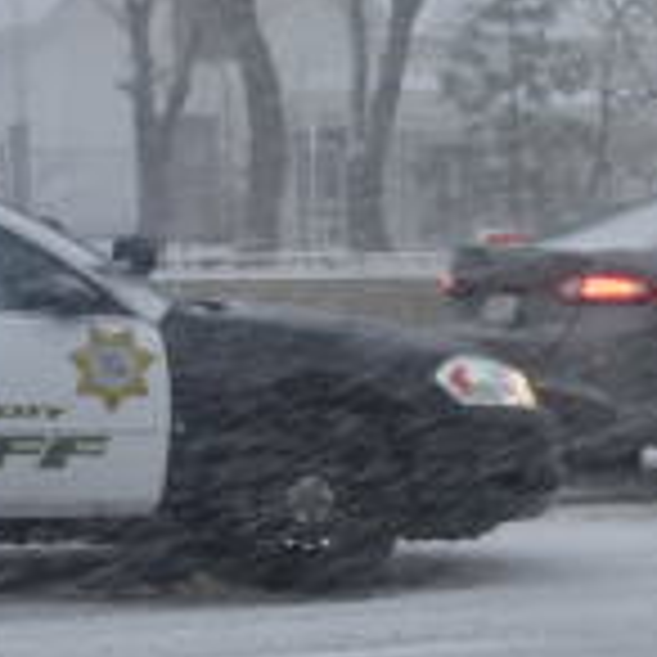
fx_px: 3844
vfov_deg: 9.8
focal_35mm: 179
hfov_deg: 9.8
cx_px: 436
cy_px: 432
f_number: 4.5
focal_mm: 32
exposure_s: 1/125
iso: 400
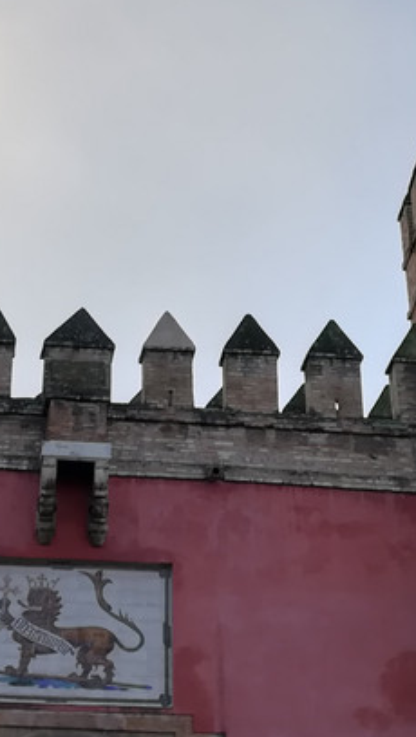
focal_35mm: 74
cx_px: 99
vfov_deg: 28.3
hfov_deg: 16.3
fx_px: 1449
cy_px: 210
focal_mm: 3.83
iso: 50
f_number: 2.2
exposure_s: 1/615
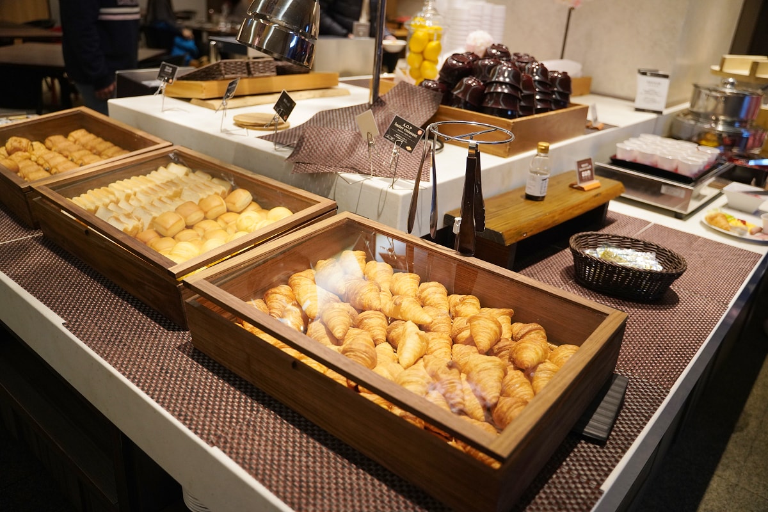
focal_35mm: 28
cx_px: 384
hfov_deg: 65.5
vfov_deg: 46.4
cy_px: 256
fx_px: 597
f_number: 2.8
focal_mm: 28
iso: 1600
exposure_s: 1/160
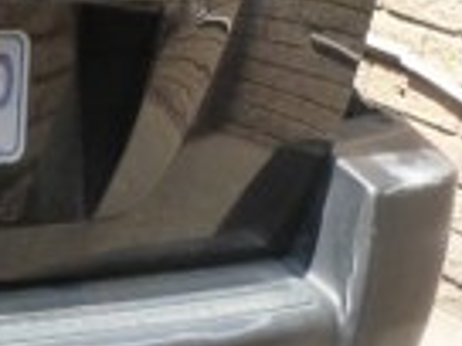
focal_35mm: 147
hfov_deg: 11.9
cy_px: -34
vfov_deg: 10.0
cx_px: -489
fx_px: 1962
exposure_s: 1/160
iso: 125
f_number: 4
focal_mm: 4.5
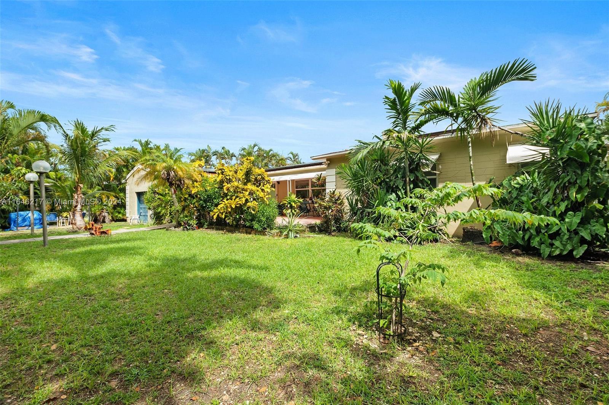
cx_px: 304
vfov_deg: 77.3
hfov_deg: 100.4
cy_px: 202
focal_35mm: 15
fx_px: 254
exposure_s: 1/320
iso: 200
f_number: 8
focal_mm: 10
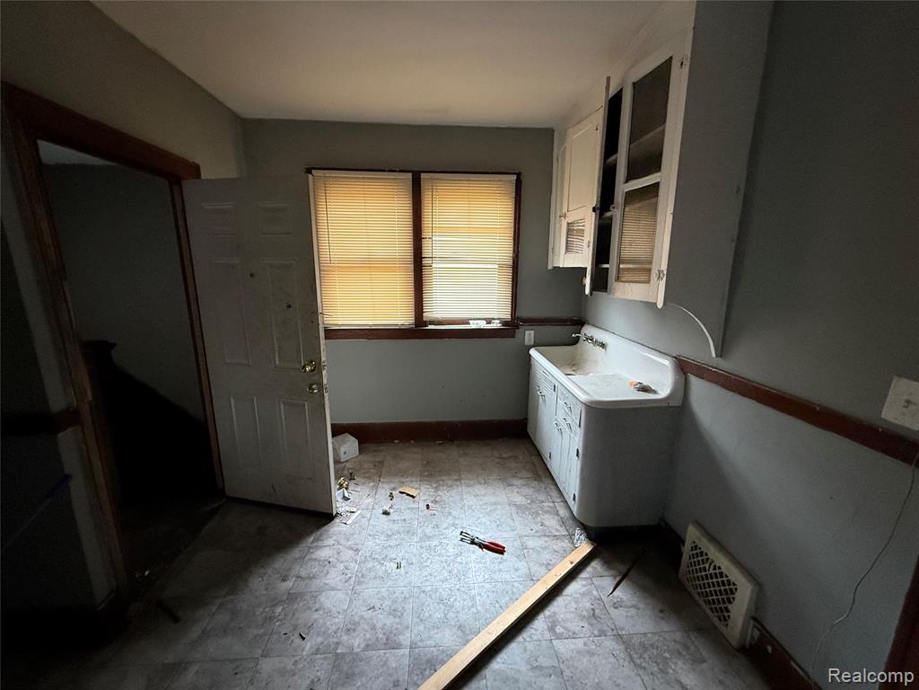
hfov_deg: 102.1
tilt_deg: -11.8
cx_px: 460
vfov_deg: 85.7
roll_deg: +0.2
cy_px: 345
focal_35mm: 14
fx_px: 372
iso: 500
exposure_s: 1/60
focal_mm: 2.22
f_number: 2.2
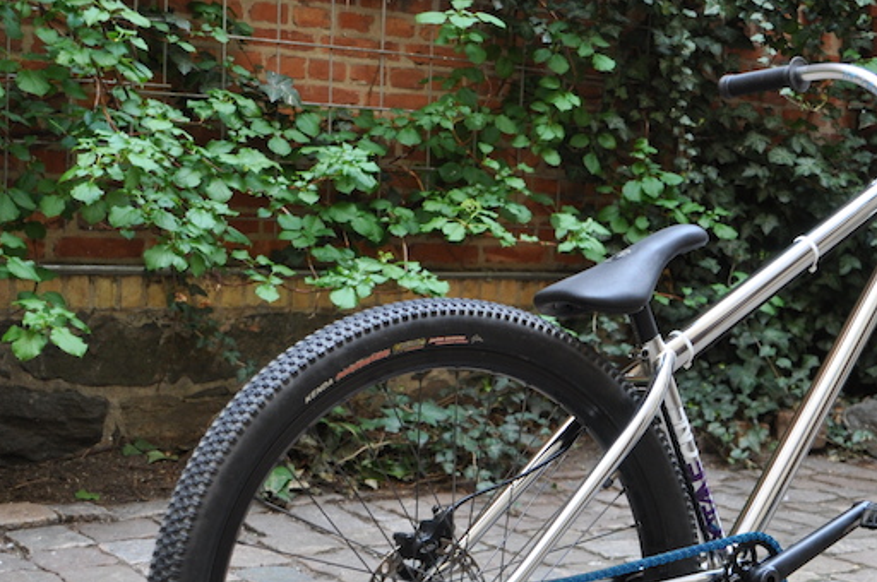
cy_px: 423
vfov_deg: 21.4
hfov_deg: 31.3
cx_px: 661
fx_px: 1533
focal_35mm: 63
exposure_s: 1/15
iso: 400
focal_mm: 21
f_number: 4
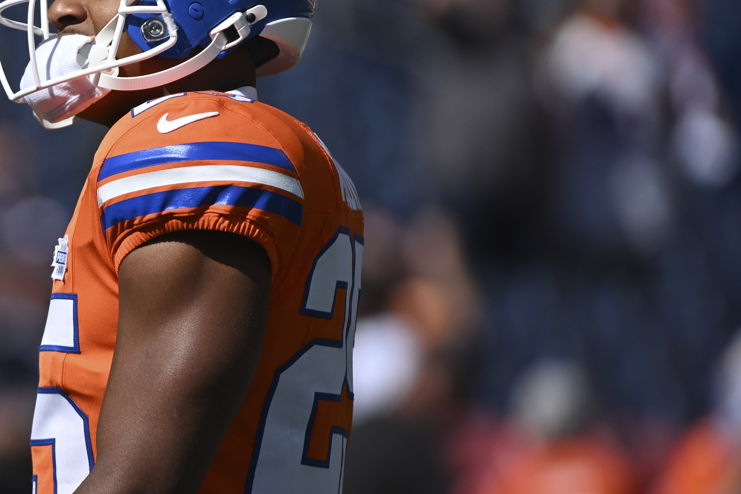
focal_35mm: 816
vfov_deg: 1.7
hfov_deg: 2.5
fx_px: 16793
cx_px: -8
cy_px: 201
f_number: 4
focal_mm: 400
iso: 640
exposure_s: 1/8000
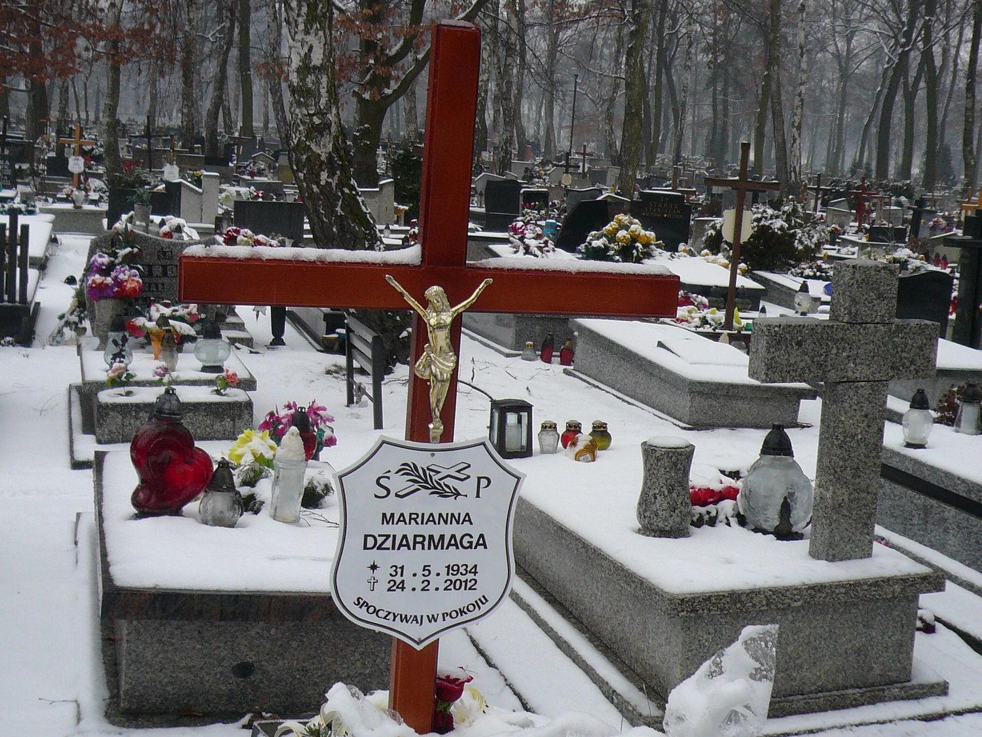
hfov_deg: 42.1
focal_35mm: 45
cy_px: 368
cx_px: 491
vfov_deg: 32.2
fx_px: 1277
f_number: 2.9
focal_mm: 4.9
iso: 100
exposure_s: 1/250
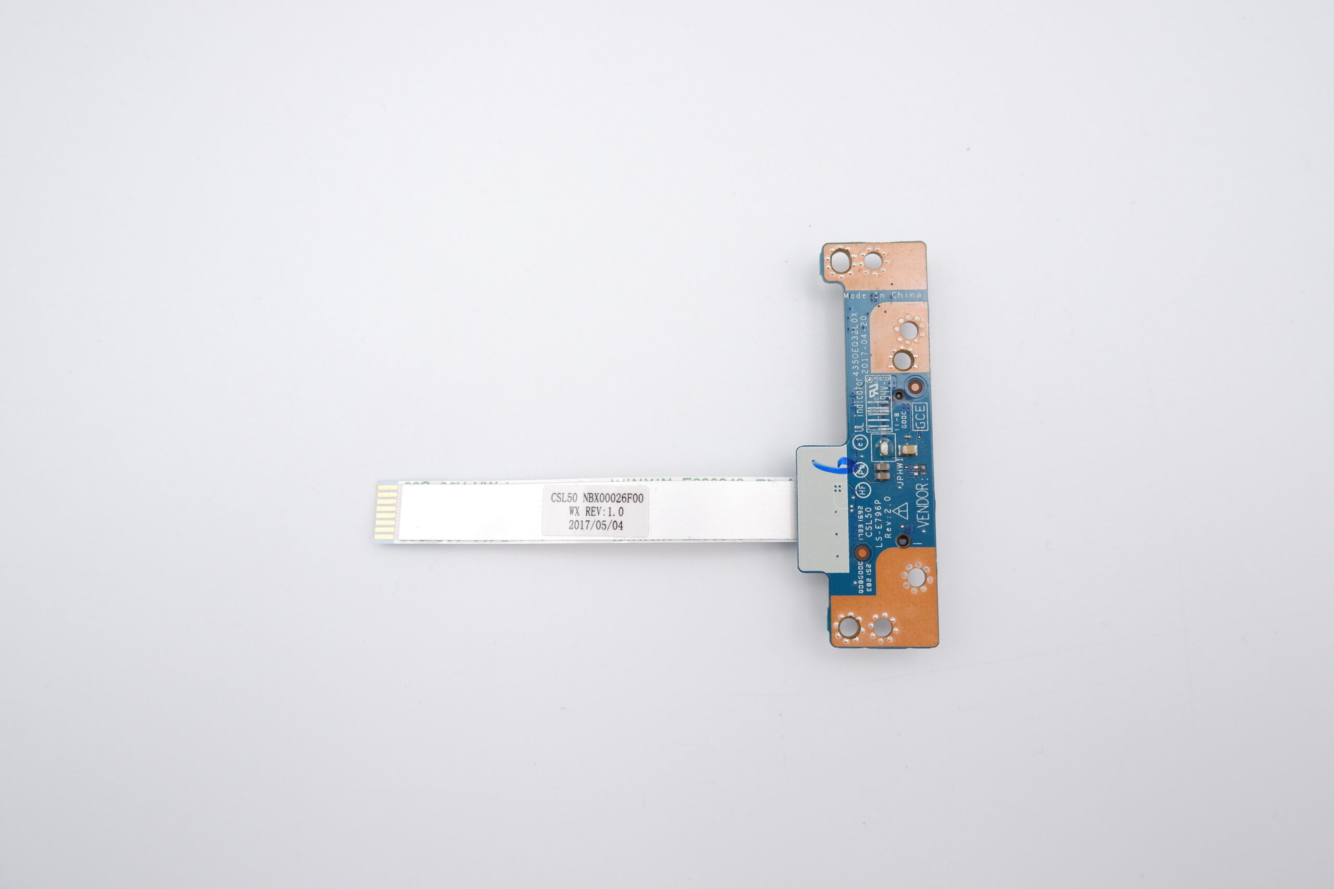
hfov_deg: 76.1
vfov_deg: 55.1
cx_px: 667
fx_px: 852
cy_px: 444
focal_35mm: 23
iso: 800
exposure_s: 1/220
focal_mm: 15
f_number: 5.6
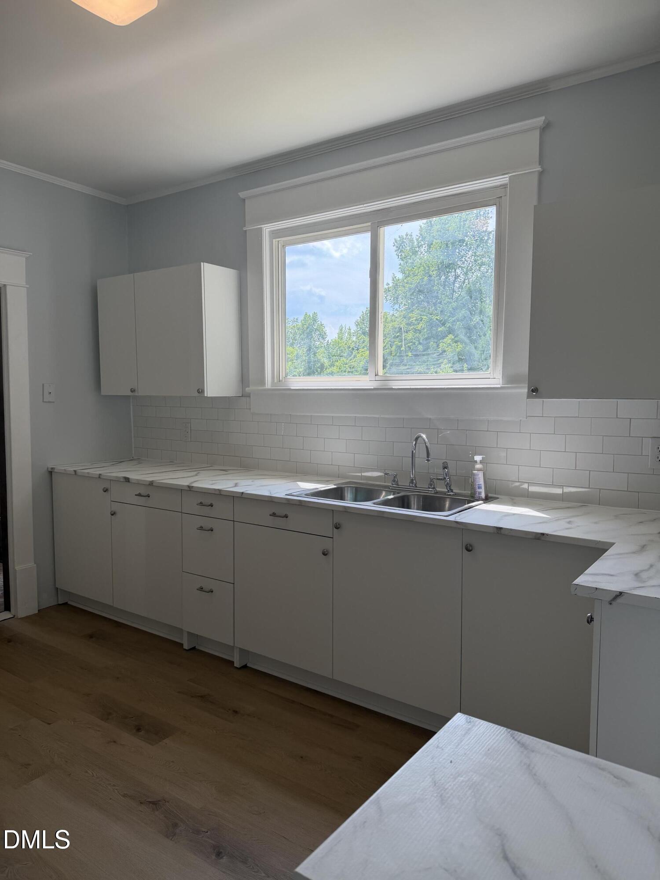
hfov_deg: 56.8
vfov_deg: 71.6
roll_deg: -0.5
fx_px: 610
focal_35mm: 24
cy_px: 440
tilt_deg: -4.3
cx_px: 330
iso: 100
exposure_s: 1/765
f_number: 1.78
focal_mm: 6.76
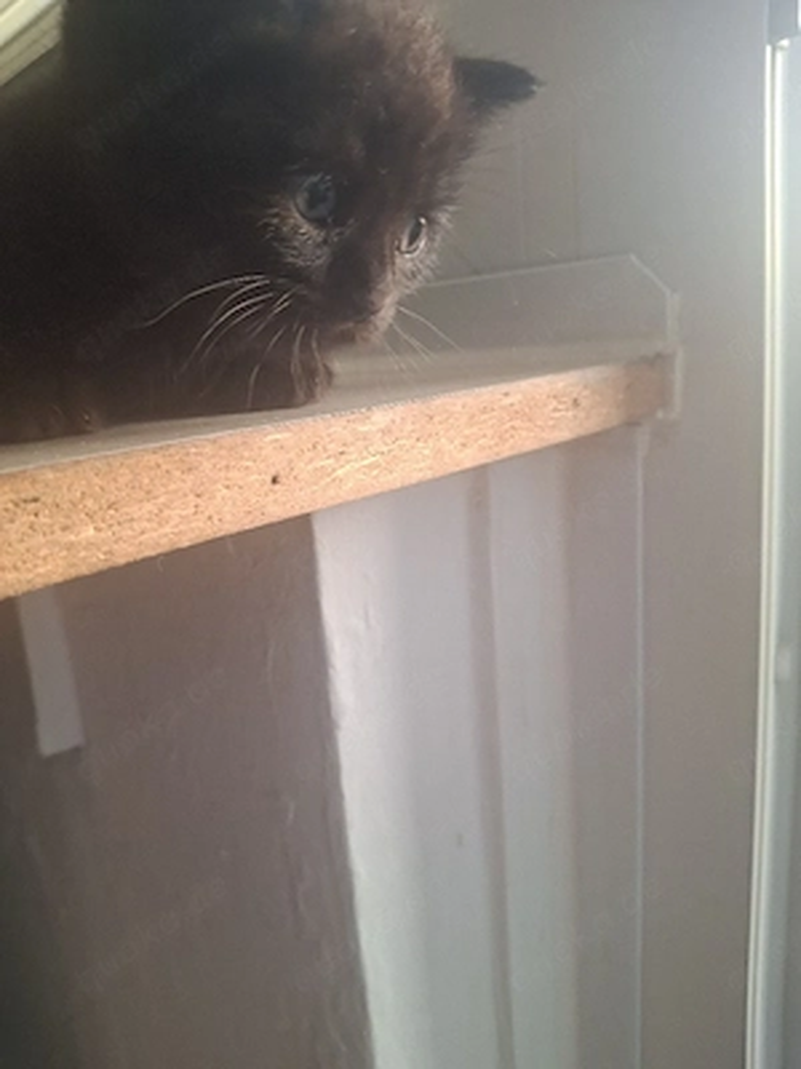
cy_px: 534
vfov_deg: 69.4
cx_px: 400
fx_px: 771
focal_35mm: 25
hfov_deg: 54.9
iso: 200
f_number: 1.8
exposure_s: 1/60.2
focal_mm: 4.69
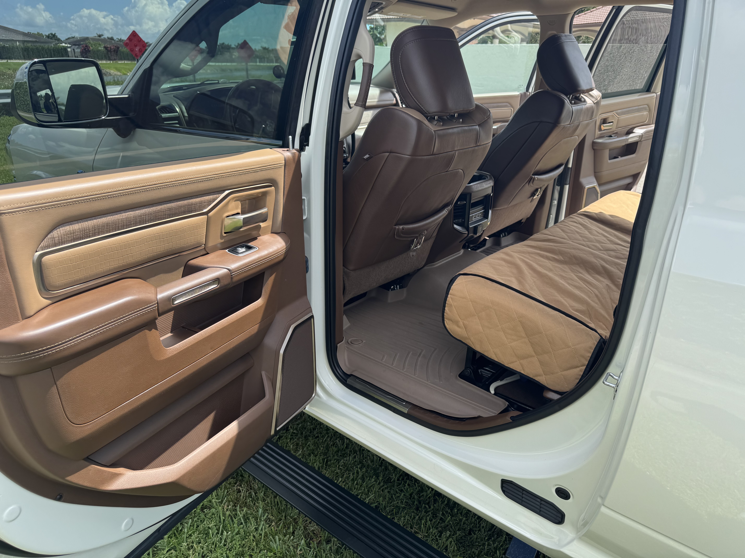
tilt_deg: -23.7
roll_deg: -1.8
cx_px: 372
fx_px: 517
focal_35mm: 24
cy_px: 279
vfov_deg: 56.8
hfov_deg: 71.6
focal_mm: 6.76
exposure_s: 1/1215
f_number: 1.78
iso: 80
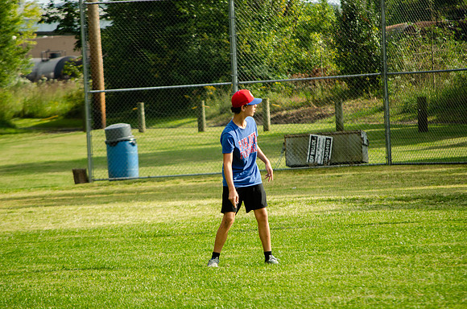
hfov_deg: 6.9
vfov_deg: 4.6
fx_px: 3883
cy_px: 154
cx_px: 234
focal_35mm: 300
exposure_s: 1/640
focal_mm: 200
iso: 200
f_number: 6.3
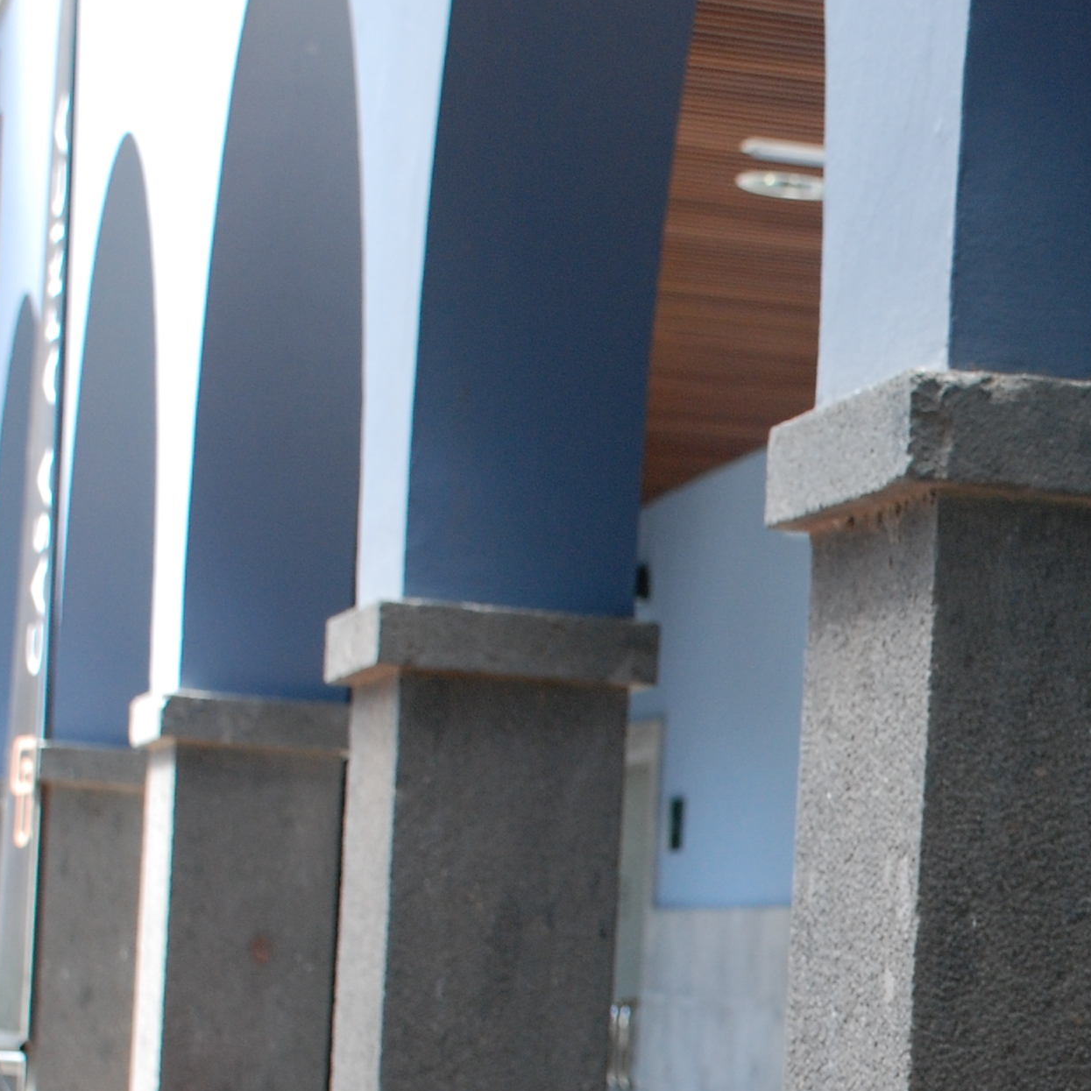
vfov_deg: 13.6
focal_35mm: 127
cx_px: 1364
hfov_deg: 13.3
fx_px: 4529
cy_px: 1040
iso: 320
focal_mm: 32
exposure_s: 1/100
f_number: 5
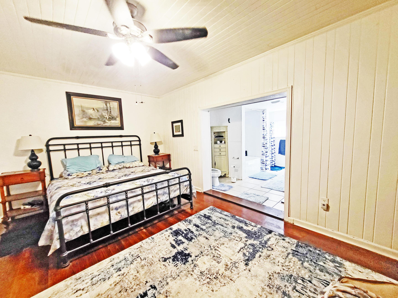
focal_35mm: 13
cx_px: 199
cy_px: 149
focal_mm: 1.74
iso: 320
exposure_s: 1/60
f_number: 2.2
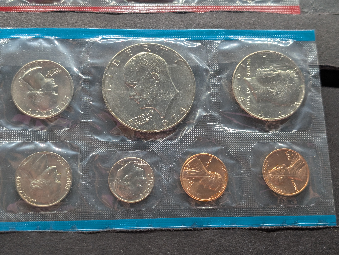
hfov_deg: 38.9
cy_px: 128
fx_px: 481
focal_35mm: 49
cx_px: 170
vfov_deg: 29.7
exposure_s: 1/114
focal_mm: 6.9
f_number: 1.68
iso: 93
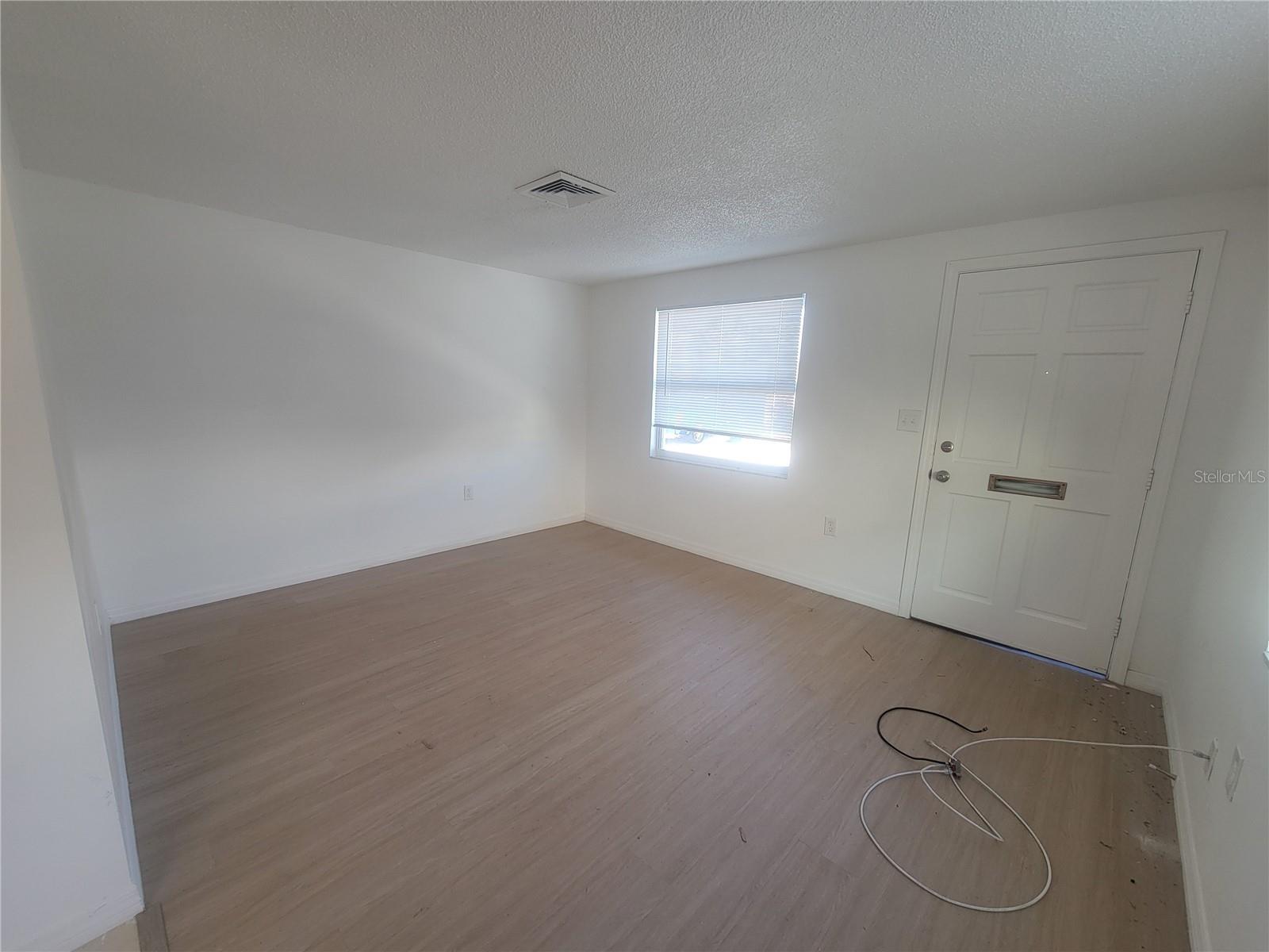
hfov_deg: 106.2
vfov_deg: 89.9
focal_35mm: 13
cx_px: 634
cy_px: 476
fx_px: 477
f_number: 2.2
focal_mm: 2.2
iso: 80
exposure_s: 1/60
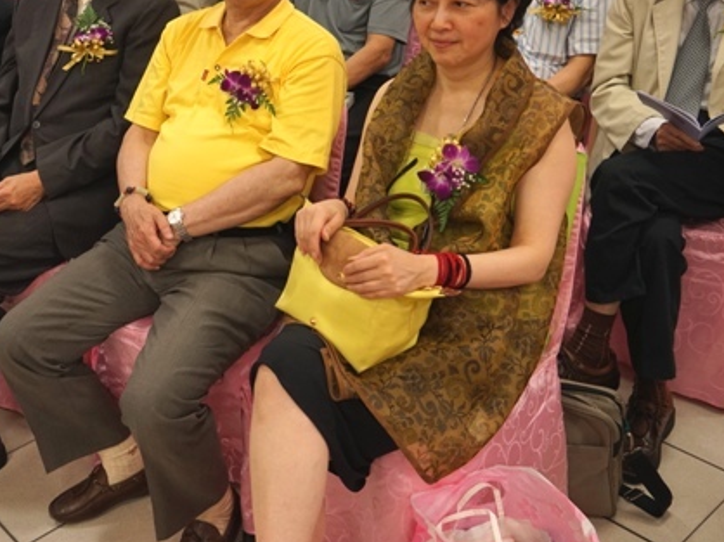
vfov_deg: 30.8
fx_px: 962
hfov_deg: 40.7
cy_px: 122
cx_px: 237
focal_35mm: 46
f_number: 4.5
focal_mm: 26
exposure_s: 1/80
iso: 800
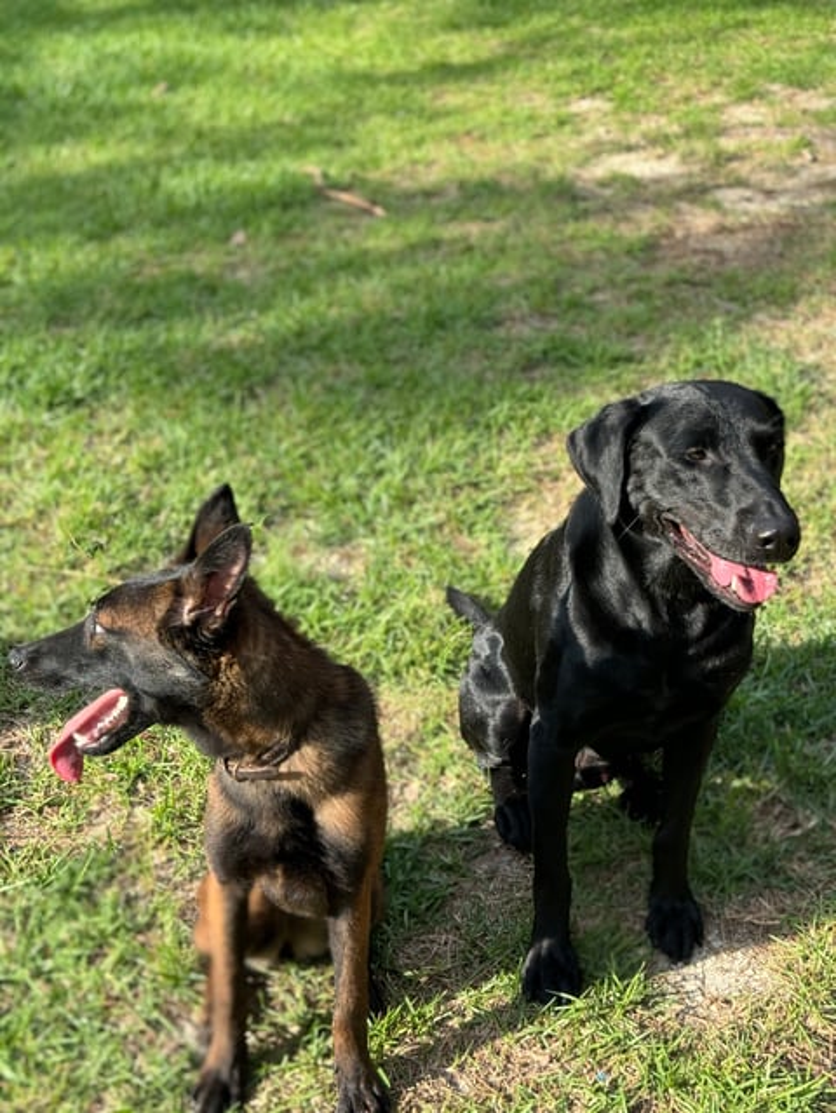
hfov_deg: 30.3
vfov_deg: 39.6
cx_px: 418
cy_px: 556
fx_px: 1544
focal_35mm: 48
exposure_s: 1/843
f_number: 1.78
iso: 64
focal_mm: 6.76
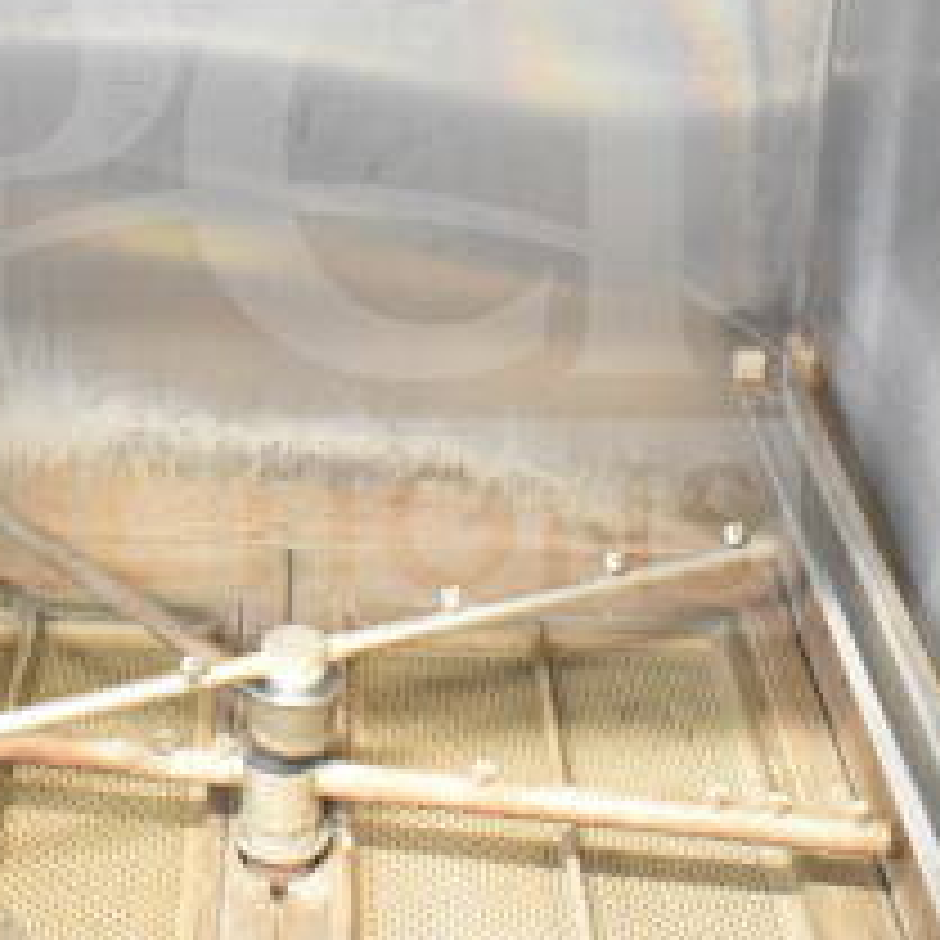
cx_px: 292
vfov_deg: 25.5
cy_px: 277
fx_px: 2058
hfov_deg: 25.5
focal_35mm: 67
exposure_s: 1/30
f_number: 3.5
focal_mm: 18
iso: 5000
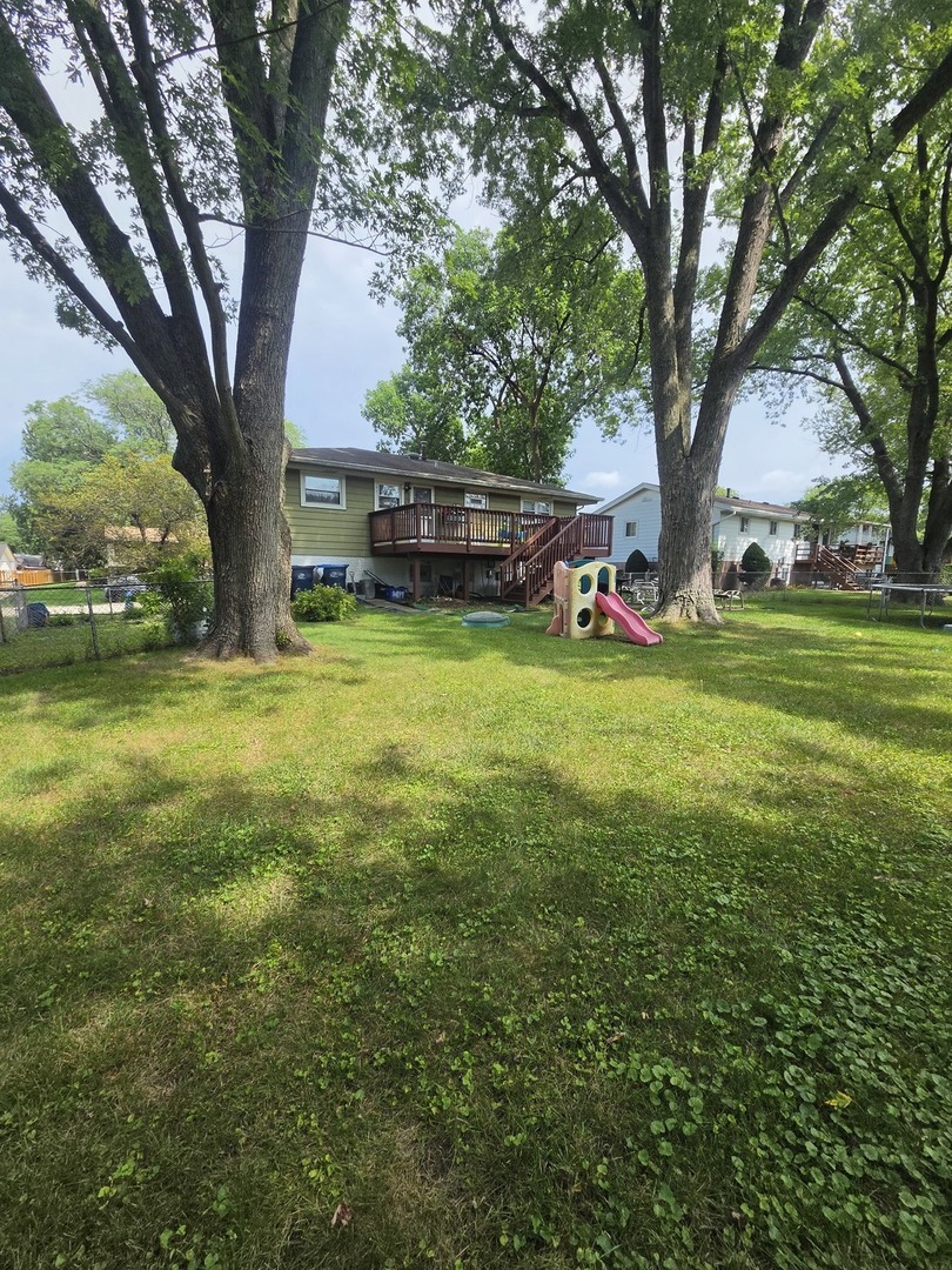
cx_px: 476
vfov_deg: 106.2
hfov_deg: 89.9
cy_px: 635
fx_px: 477
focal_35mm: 13
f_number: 2.2
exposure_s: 1/1321
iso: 100
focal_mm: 2.2
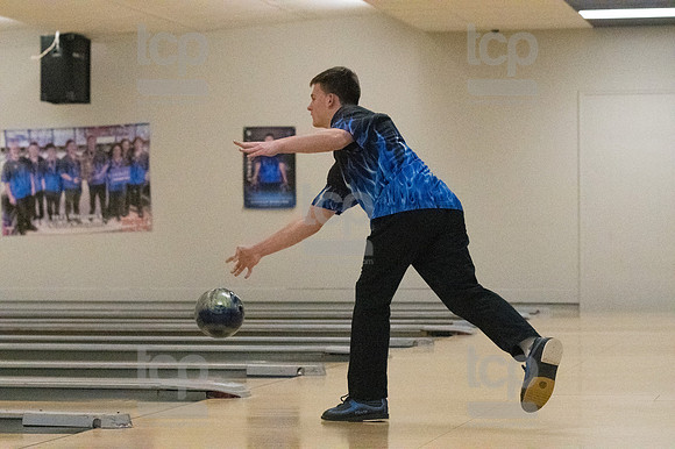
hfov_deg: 19.5
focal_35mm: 105
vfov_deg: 13.0
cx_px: 338
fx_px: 1968
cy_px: 224
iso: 10000
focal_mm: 70
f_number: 4
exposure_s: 1/1250
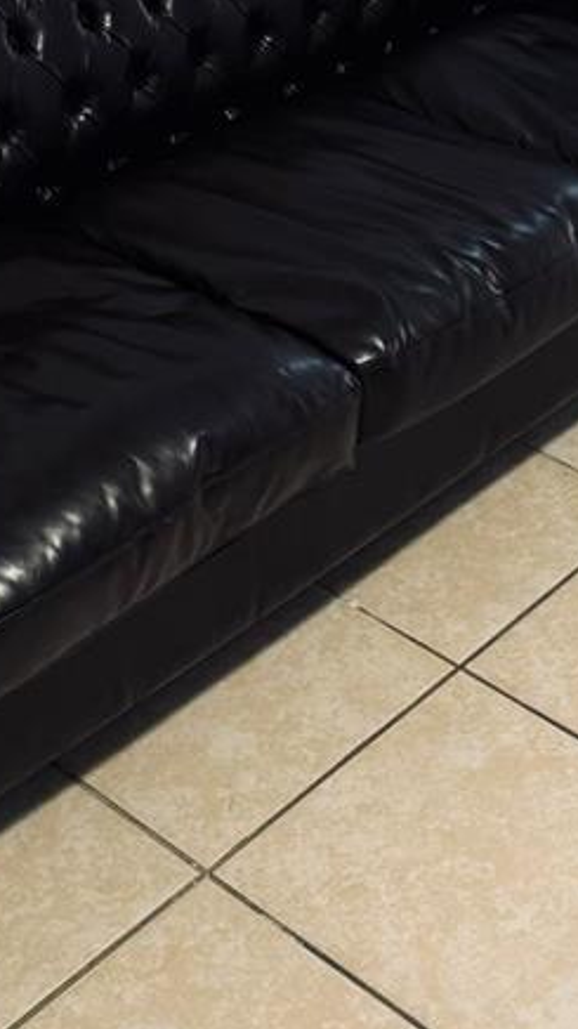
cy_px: -78
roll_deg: -0.9
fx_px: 1963
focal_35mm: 72
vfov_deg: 27.1
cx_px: 425
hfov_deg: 16.7
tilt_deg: -19.2
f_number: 1.78
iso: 200
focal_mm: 6.76
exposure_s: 1/60
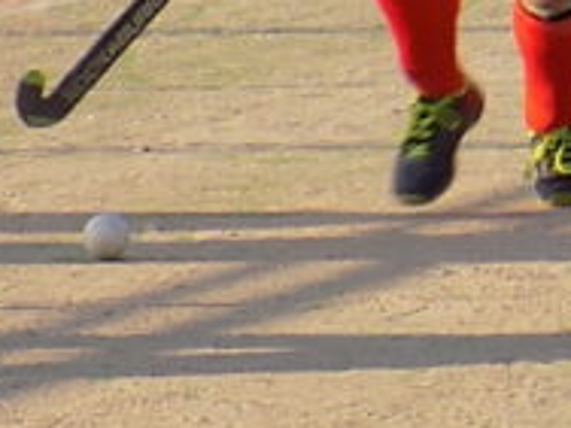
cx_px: 923
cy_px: -168
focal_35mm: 670
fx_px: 11052
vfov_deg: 2.2
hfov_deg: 2.9
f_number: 5.3
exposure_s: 1/160
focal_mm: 29.9
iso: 80
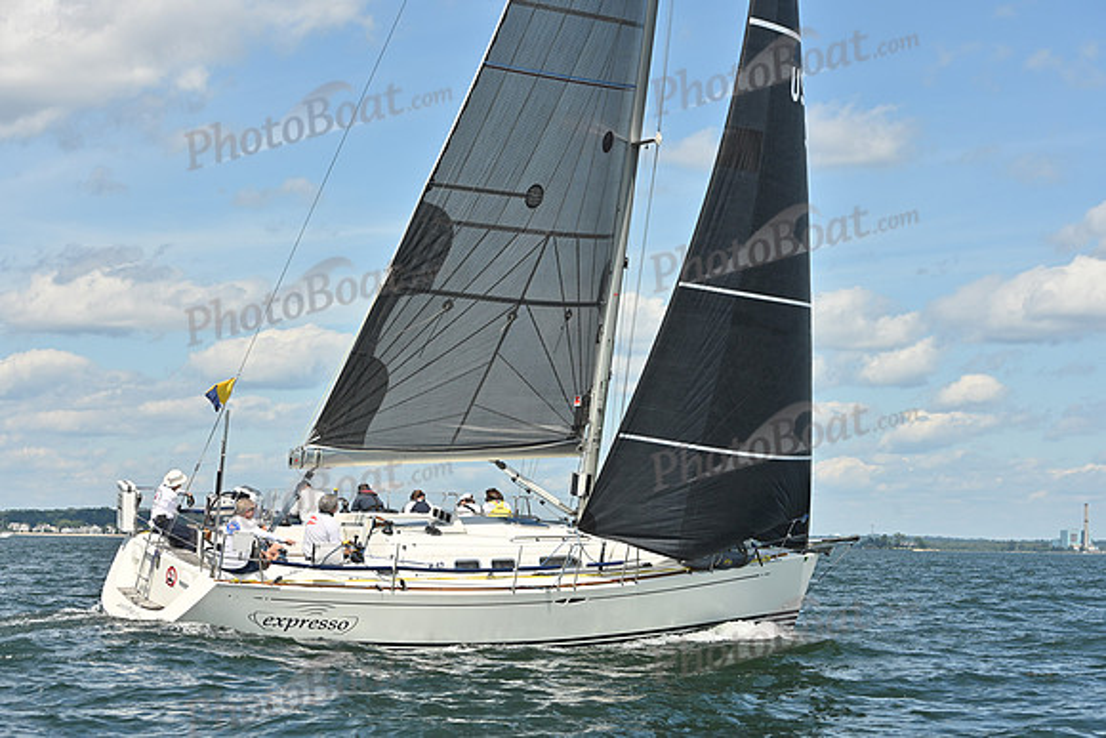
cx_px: 553
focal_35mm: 80
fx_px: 2458
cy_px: 369
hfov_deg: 25.4
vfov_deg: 17.1
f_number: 7.1
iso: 250
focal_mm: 80
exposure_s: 1/1250
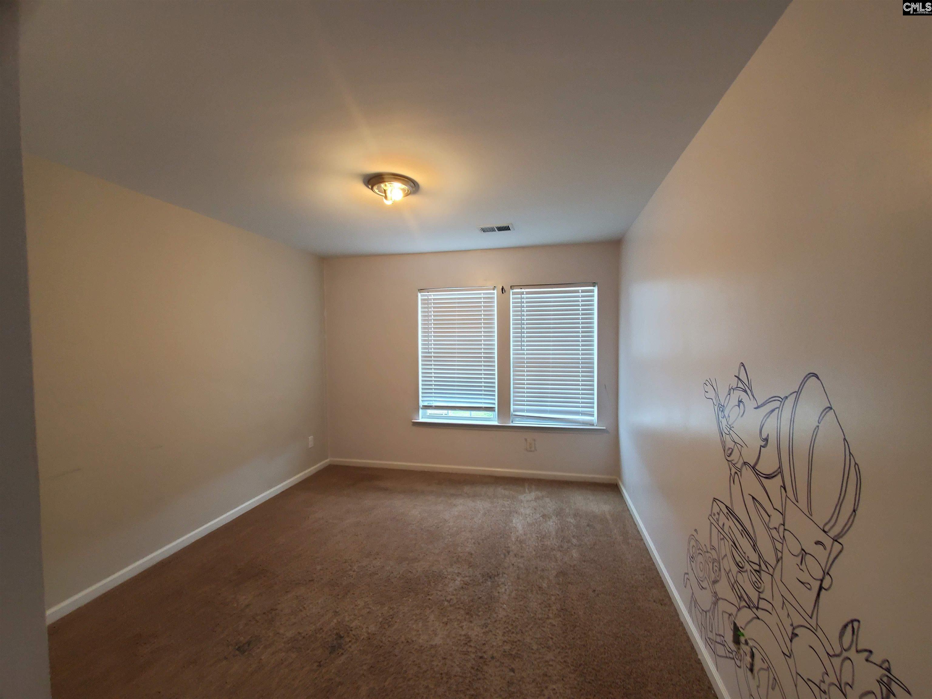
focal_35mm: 13
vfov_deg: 89.9
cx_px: 466
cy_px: 350
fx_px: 350
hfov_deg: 106.2
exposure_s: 1/60
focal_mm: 1.8
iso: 125
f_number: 2.2
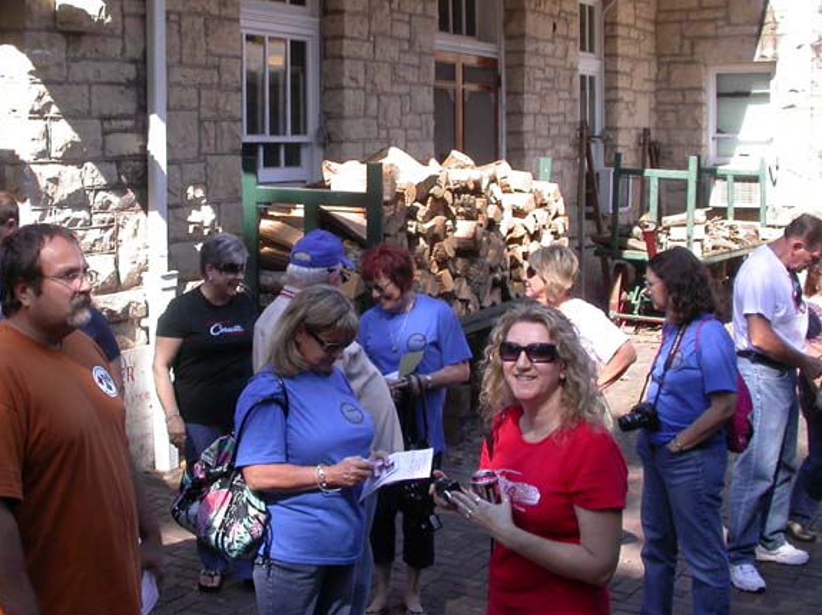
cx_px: 329
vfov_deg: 27.5
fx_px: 1258
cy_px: 257
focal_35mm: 53
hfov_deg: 36.1
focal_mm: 7.85
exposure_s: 1/151
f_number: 5.3
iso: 100
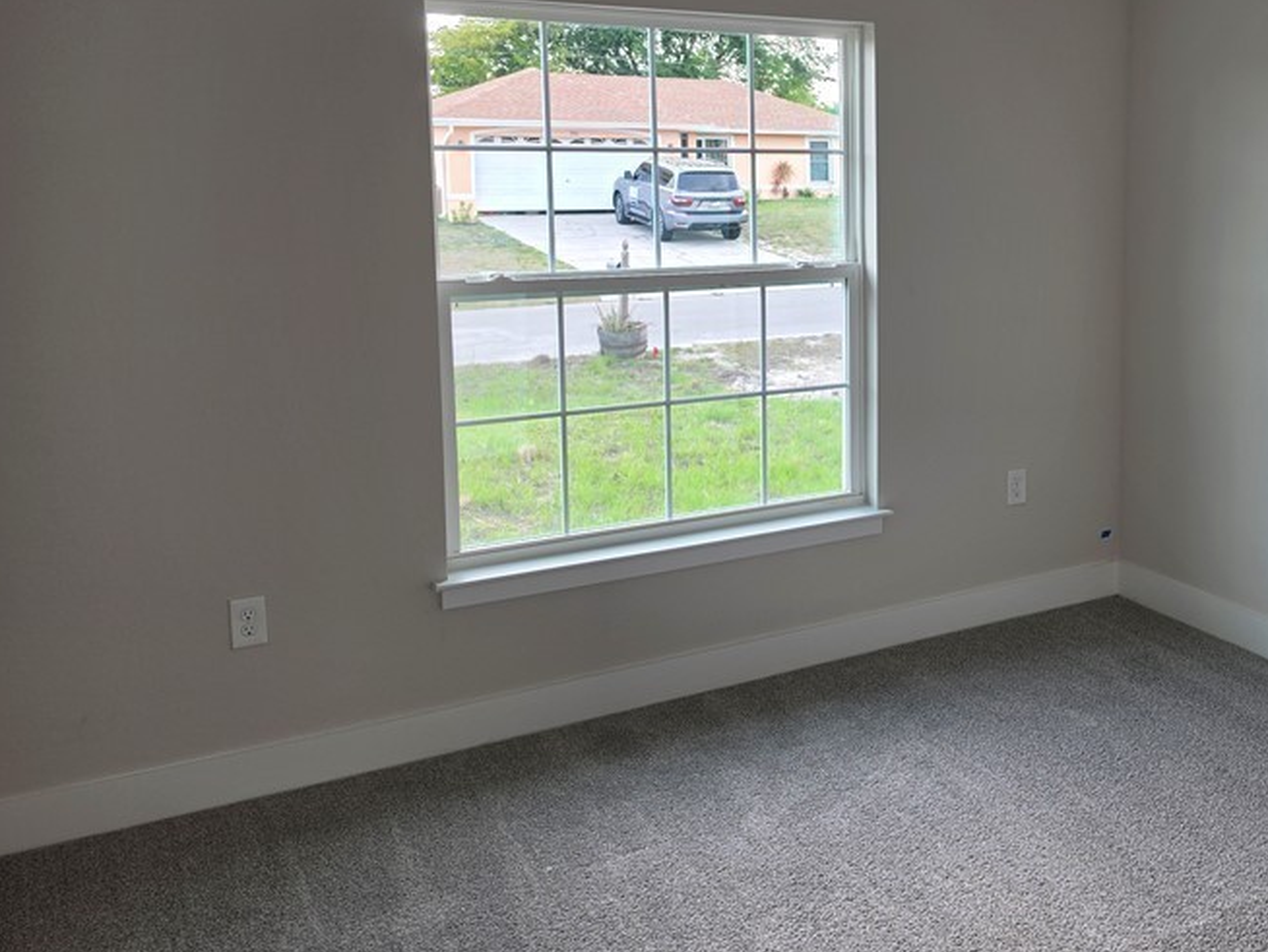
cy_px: 316
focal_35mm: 36
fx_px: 1319
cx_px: 971
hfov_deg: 49.0
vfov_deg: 39.2
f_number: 1.4
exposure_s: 1/180
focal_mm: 6.5
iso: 50
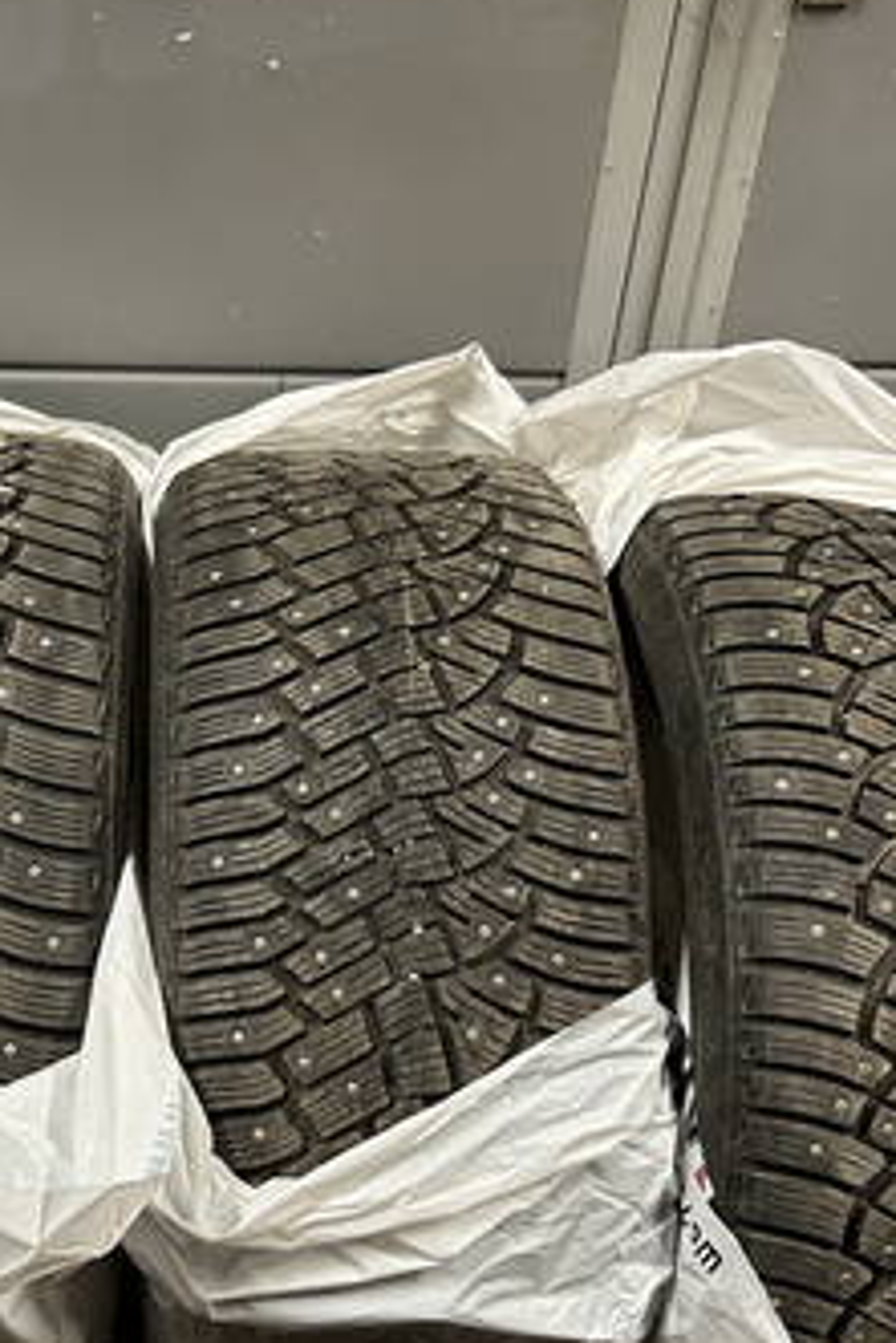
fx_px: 1827
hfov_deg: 27.0
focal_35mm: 49
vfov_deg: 40.0
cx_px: 174
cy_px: 852
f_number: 1.5
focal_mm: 5.7
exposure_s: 1/50
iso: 160
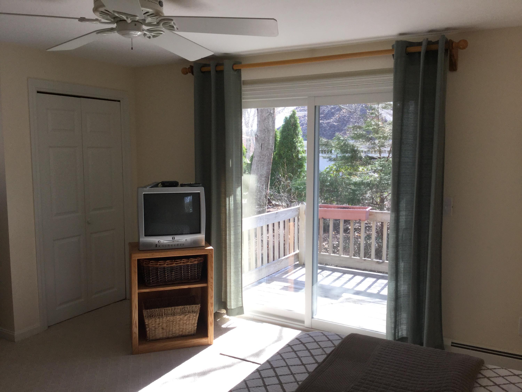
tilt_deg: -5.5
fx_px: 467
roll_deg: +0.5
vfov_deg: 45.4
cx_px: 261
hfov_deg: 58.4
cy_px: 196
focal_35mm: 31
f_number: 2.4
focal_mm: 3.3
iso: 40
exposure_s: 1/120
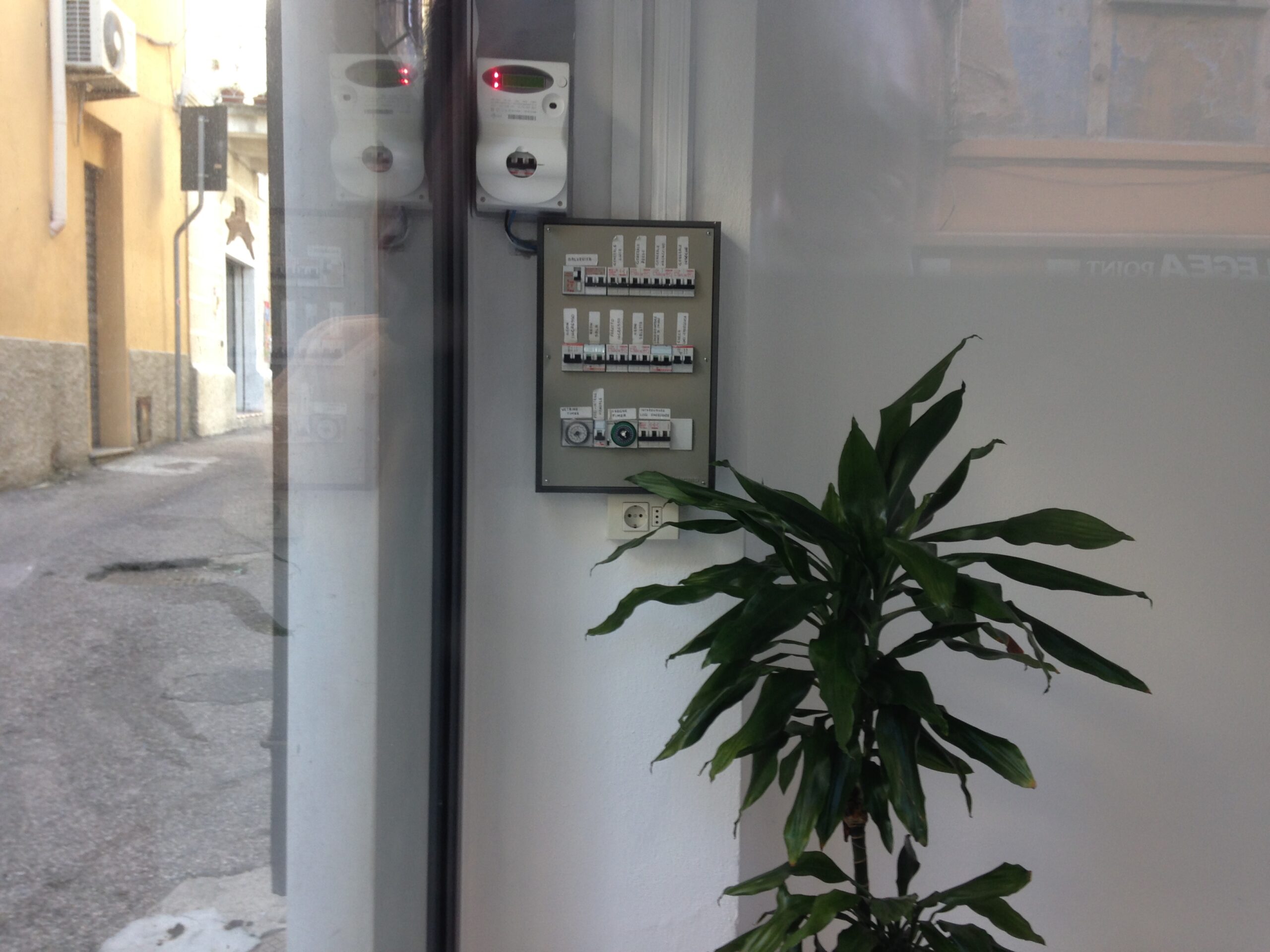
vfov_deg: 42.9
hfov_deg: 55.4
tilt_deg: -5.0
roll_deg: -0.4
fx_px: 1211
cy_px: 476
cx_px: 635
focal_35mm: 33
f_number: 2.4
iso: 50
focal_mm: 4.12
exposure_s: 1/20
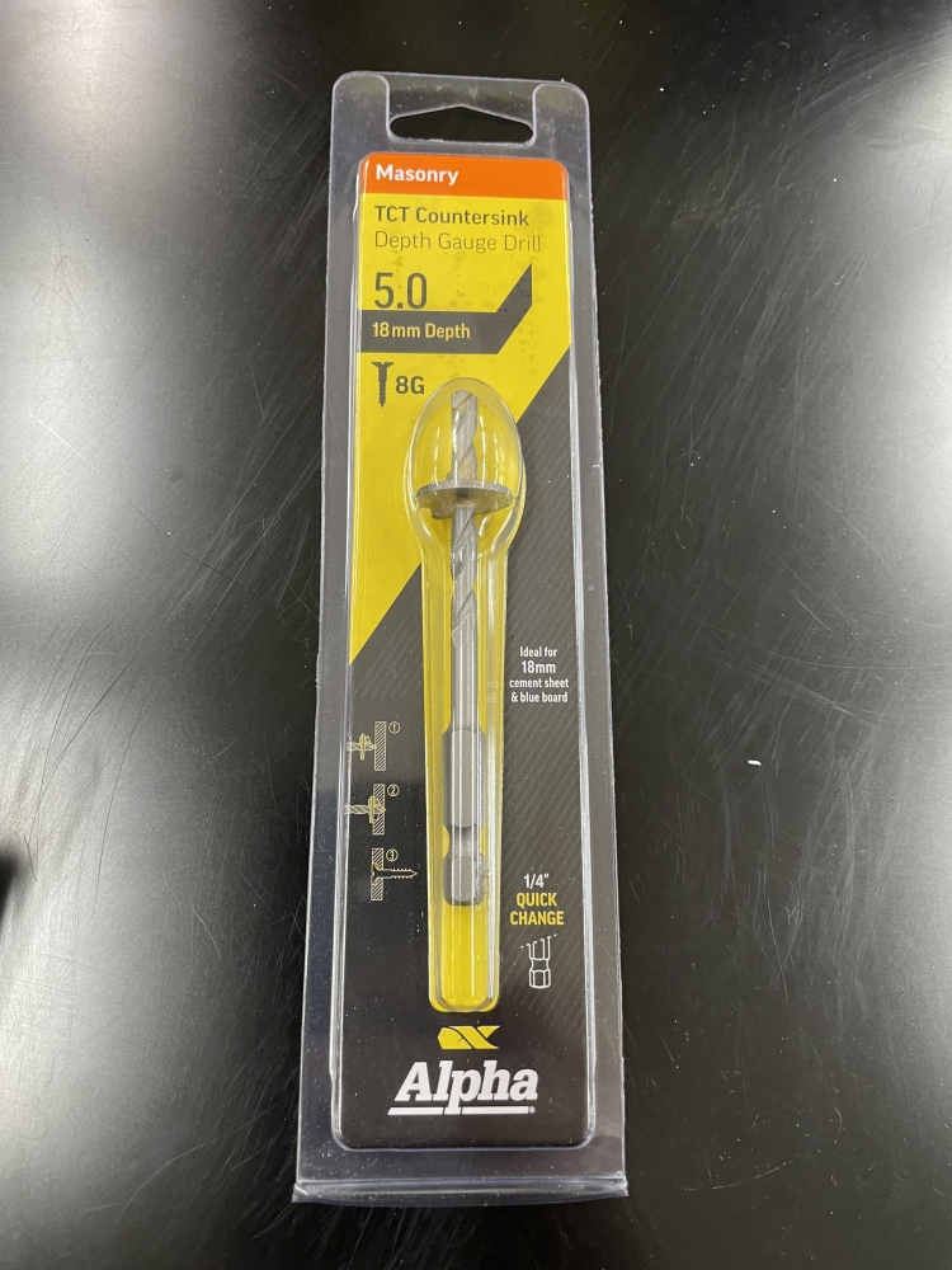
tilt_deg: -76.7
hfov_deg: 53.1
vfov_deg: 67.3
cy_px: 635
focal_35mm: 26
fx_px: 953
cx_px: 476
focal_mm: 4.2
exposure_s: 1/50
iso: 160
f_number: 1.6
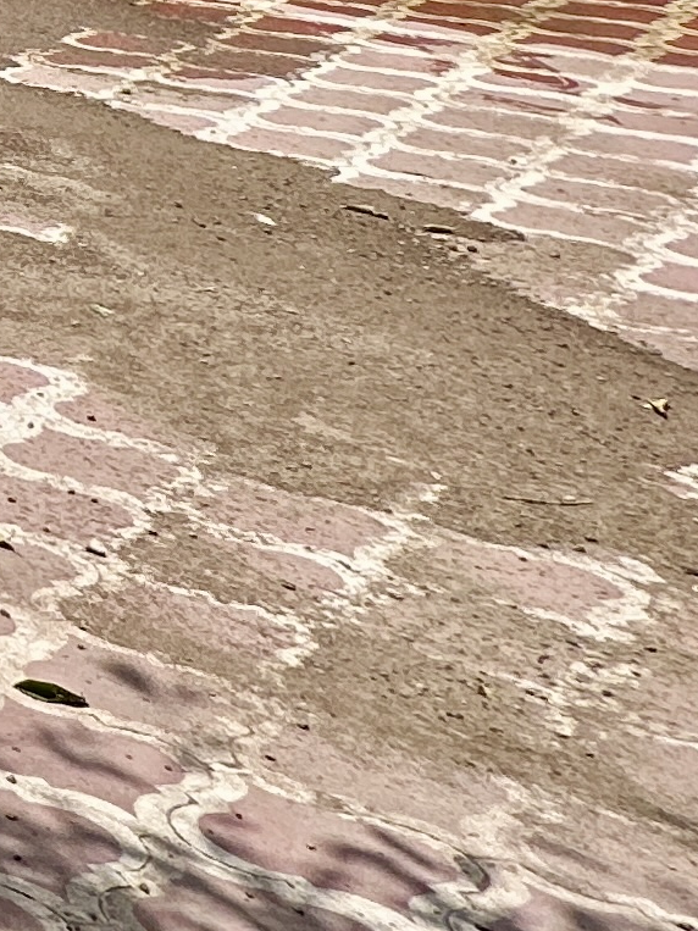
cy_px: -406
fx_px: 1990
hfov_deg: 10.3
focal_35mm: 74
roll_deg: +1.9
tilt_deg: -4.3
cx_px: -1597
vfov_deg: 22.4
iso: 40
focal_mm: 2.22
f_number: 2.2
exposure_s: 1/651
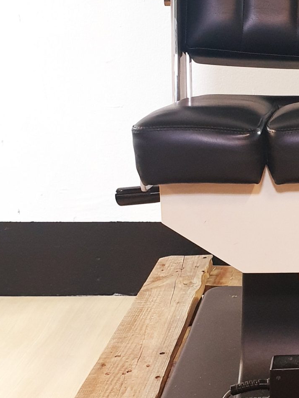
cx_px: 325
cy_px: 251
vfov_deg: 27.7
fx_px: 806
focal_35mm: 70
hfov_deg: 20.1
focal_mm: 4.3
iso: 250
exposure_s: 1/50
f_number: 2.4
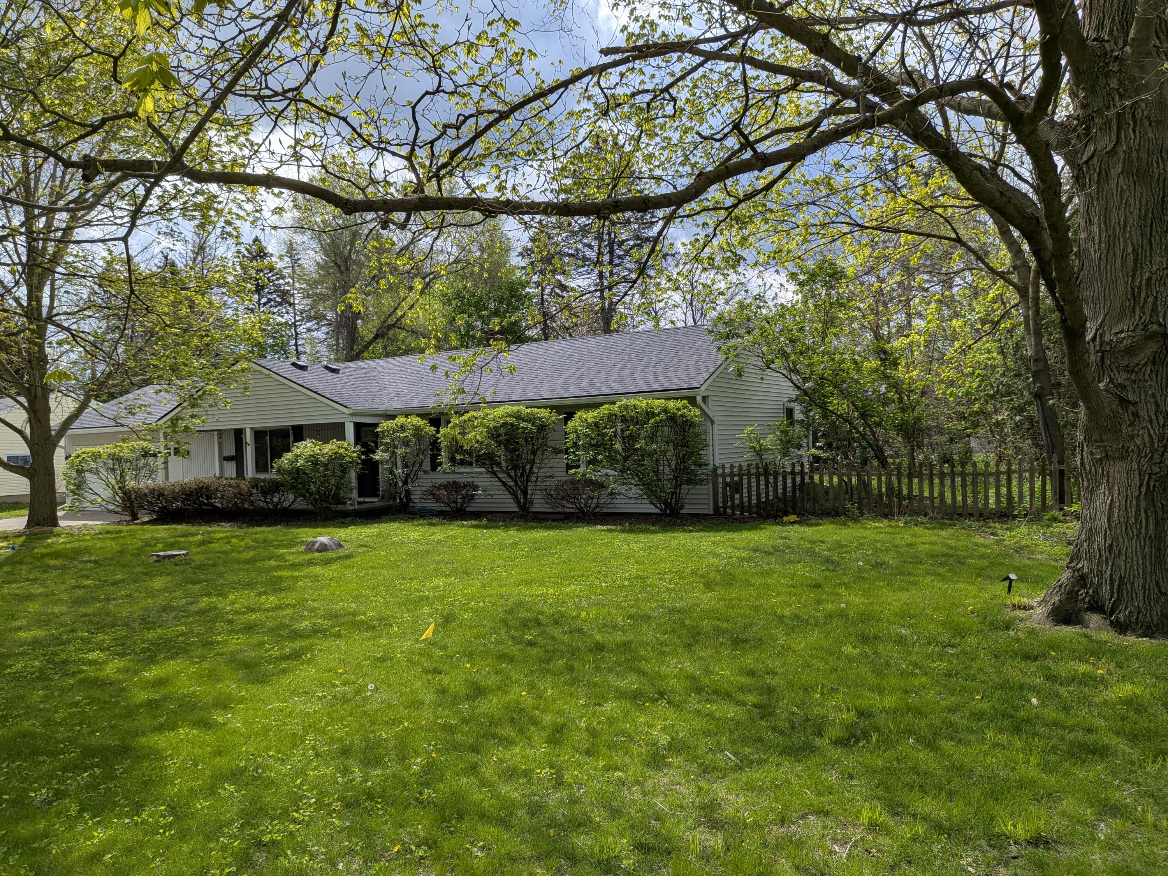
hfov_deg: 71.6
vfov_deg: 56.8
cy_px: 438
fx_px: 810
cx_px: 584
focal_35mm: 24
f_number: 1.7
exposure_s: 1/1898
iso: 25
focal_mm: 4.53
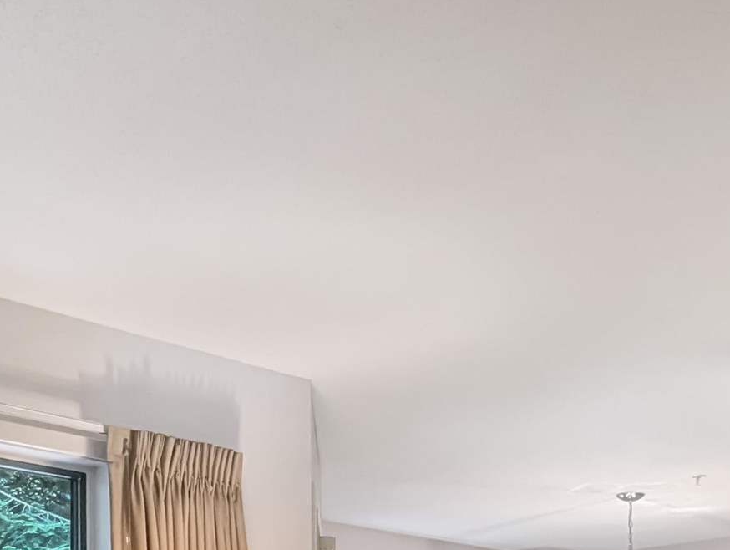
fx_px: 1183
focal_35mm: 56
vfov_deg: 21.1
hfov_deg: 34.3
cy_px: 879
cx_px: 402
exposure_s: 1/30
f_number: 2.2
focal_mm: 2.35
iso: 84
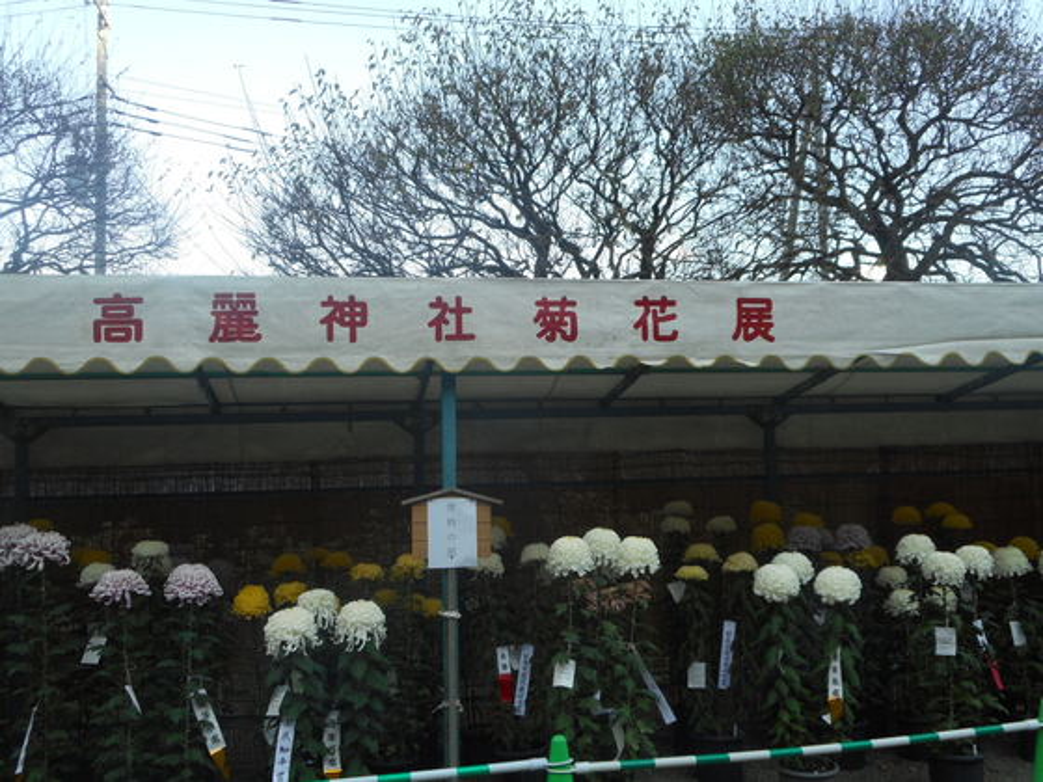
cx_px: 522
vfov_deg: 41.8
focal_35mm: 34
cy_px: 391
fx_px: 1024
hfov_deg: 54.0
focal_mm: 6
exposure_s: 1/125
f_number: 4.2
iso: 80
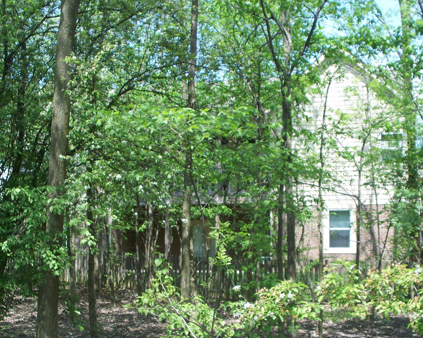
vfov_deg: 29.6
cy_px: 207
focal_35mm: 51
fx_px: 639
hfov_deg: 36.6
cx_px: 229
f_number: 2.8
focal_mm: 7.54
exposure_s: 1/400
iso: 80
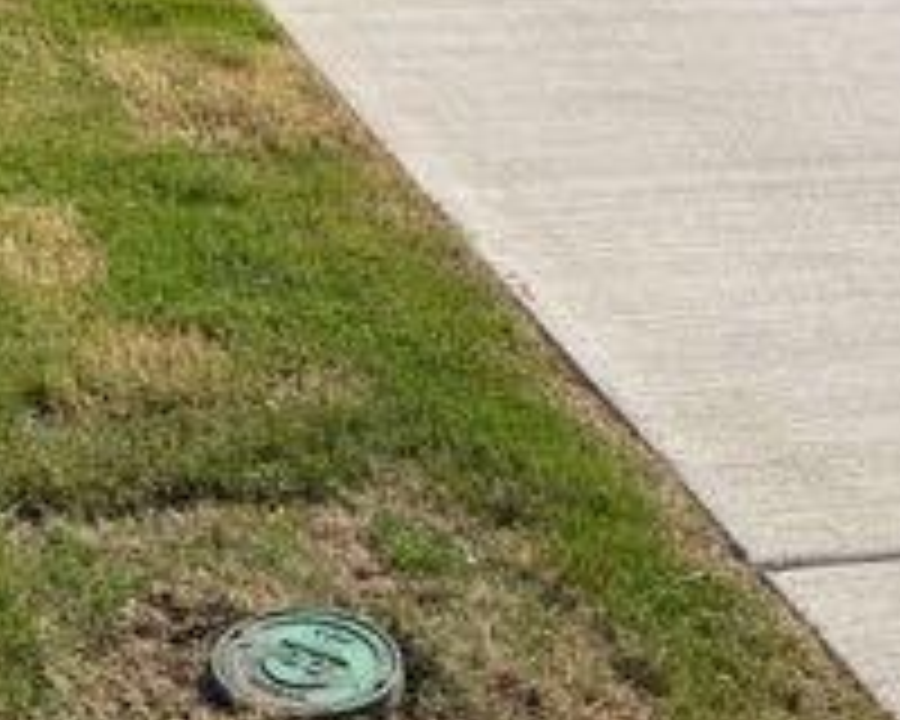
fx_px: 2610
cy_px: -664
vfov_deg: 13.7
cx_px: 45
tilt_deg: +1.7
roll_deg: -1.2
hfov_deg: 19.1
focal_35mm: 98
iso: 100
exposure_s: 1/6173
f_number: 1.78
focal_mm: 6.76
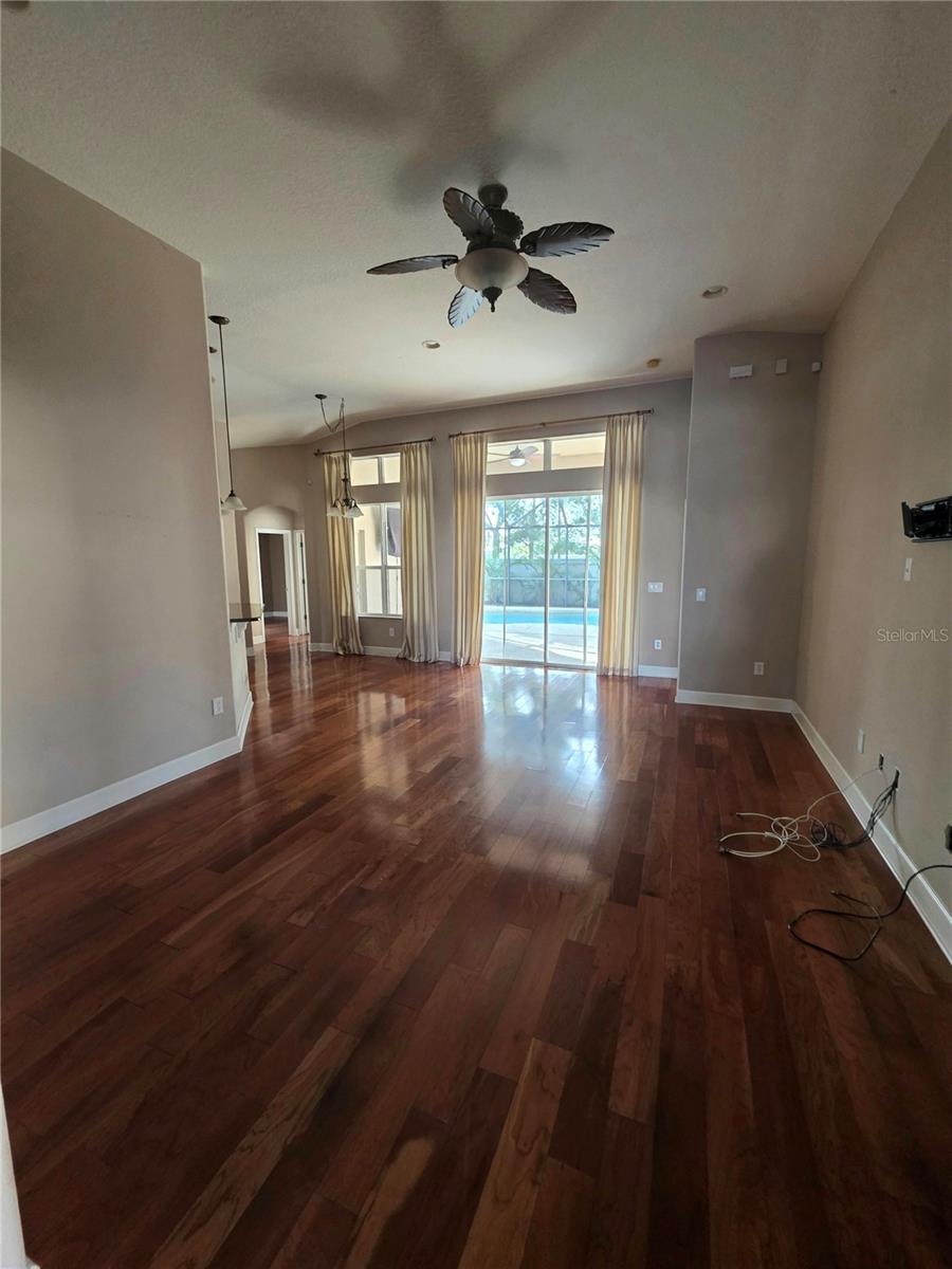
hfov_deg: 89.9
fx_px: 477
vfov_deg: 106.2
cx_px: 476
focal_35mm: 13
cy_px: 634
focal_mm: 2.2
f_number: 1.9
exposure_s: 1/60.2
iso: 500
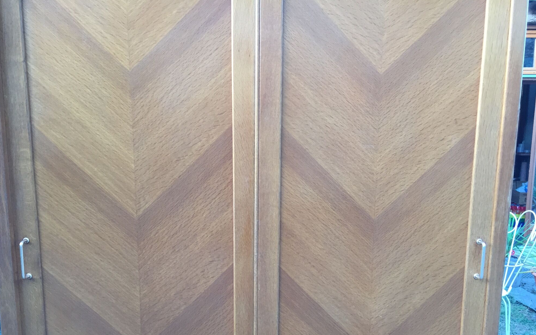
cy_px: 202
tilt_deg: -8.9
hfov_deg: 61.2
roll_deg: -0.2
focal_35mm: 31
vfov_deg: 40.4
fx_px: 453
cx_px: 268
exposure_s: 1/33
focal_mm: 4.15
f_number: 2.2
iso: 64
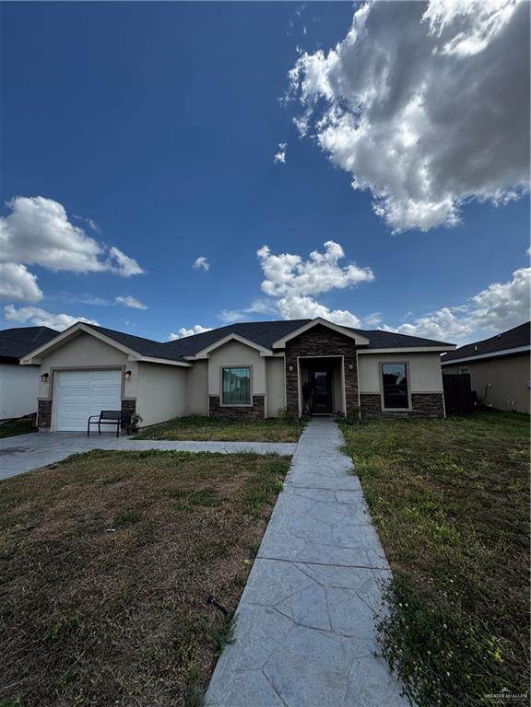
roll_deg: +1.6
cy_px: 354
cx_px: 266
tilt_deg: +8.0
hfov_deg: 85.7
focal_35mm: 14
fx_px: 286
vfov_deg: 102.1
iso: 50
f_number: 2.2
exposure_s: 1/2415
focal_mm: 2.22
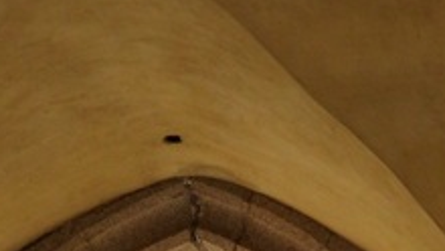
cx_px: 208
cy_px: 656
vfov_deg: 8.9
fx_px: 1405
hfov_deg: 18.0
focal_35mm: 119
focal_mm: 5.4
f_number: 3.2
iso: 100
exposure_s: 1/640
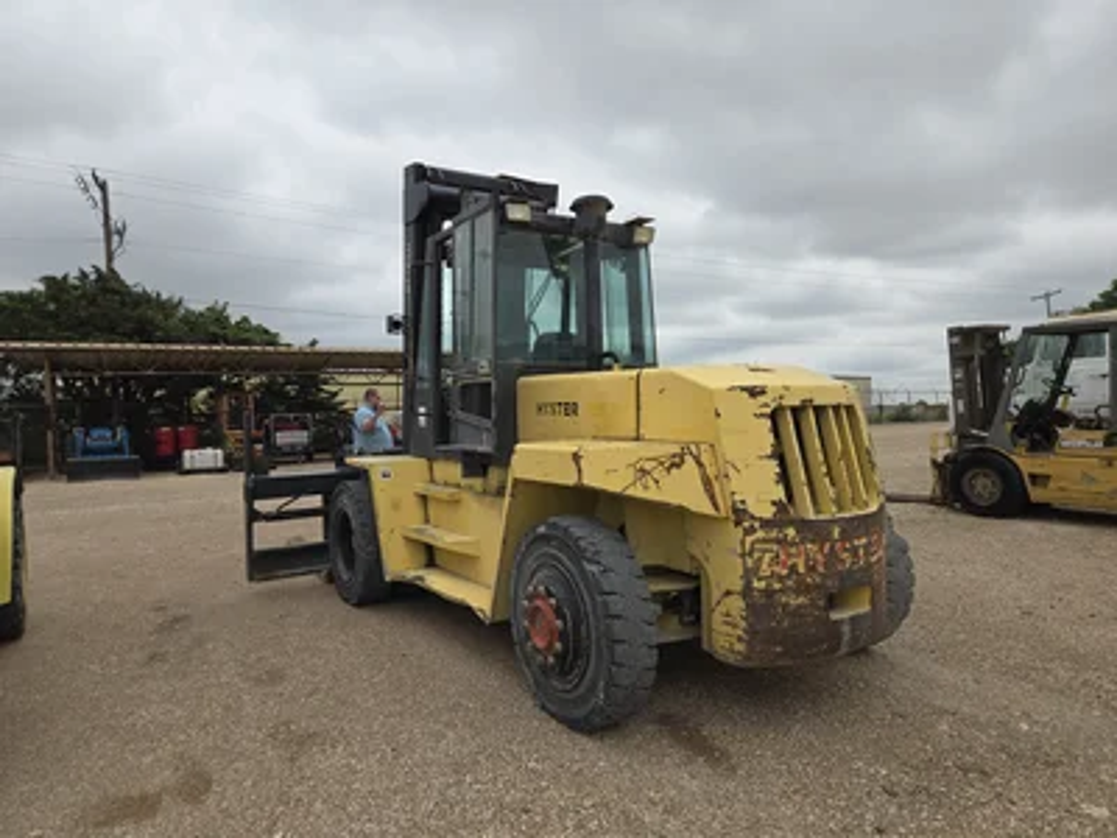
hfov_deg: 73.9
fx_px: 742
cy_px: 419
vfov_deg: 58.9
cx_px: 558
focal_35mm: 23
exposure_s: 1/2198
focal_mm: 5.4
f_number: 1.8
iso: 25
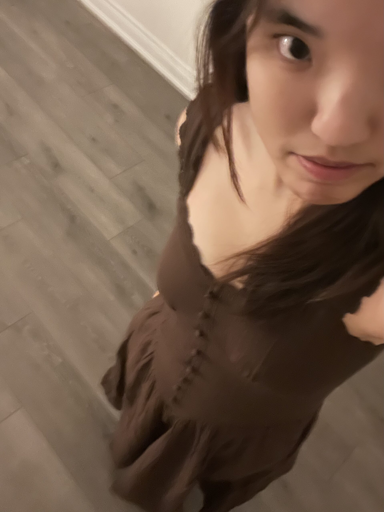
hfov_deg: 46.8
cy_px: 256
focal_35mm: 30
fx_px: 444
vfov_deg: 60.0
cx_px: 192
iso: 640
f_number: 2.2
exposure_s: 1/8
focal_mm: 2.71
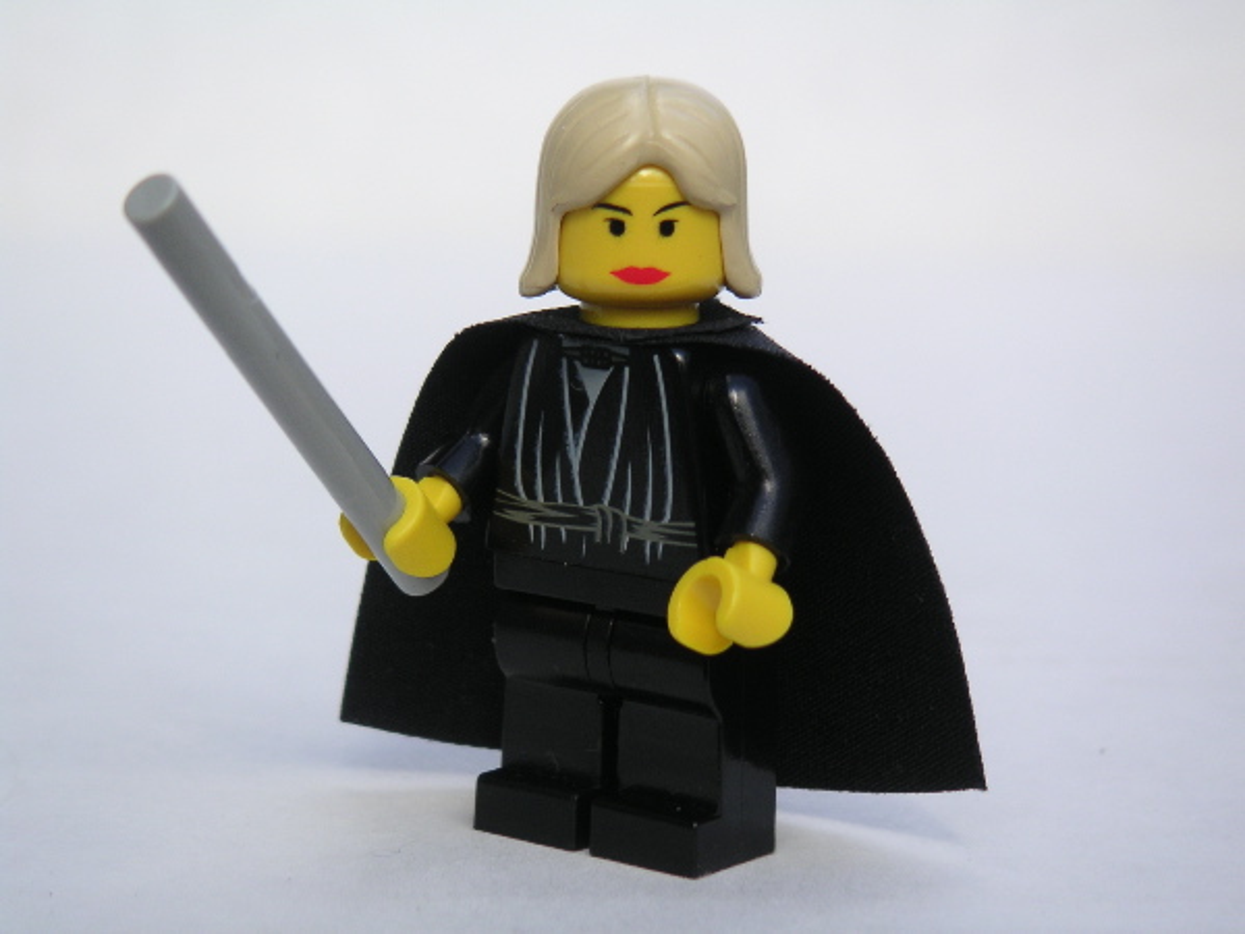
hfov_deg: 17.7
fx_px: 3992
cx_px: 622
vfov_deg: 13.3
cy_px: 467
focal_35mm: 111
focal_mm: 17.1
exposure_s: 1/250
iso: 50
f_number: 3.6
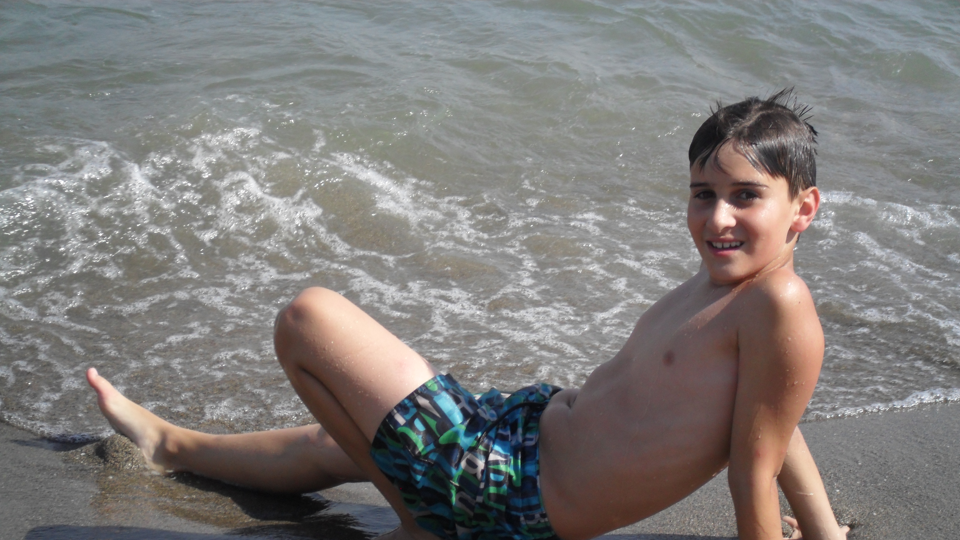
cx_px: 482
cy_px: 358
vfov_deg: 10.5
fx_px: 2927
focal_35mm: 115
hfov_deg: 18.6
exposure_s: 1/350
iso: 100
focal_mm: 18.9
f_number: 5.8
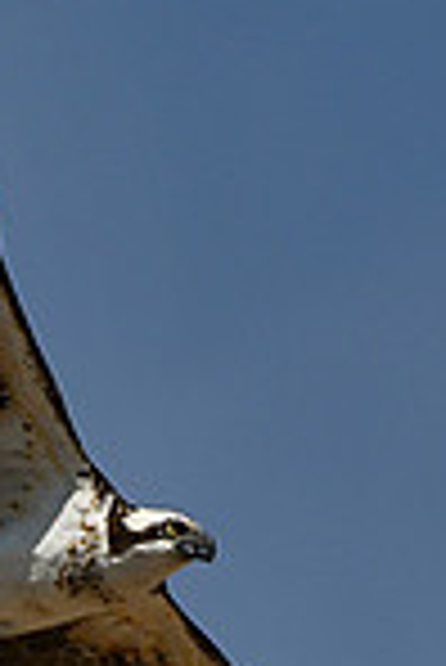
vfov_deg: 0.7
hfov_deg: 0.5
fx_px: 54522
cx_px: 279
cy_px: 407
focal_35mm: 2941
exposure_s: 1/640
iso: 100
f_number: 9
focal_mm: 500
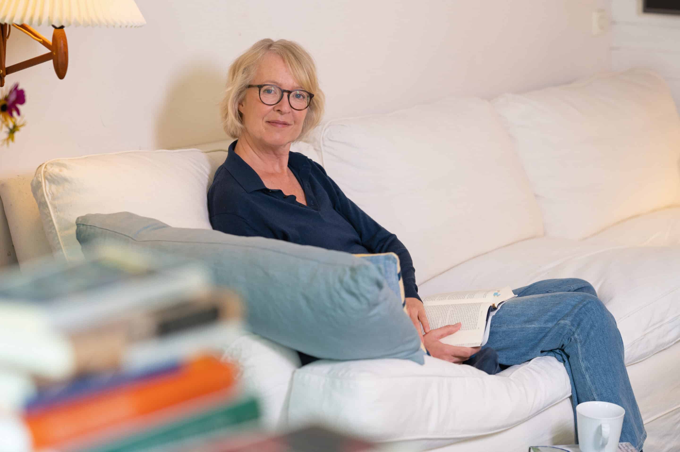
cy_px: 226
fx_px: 1604
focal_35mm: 85
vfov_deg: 16.0
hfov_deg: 23.9
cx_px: 340
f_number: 2.8
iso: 640
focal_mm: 85
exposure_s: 1/125
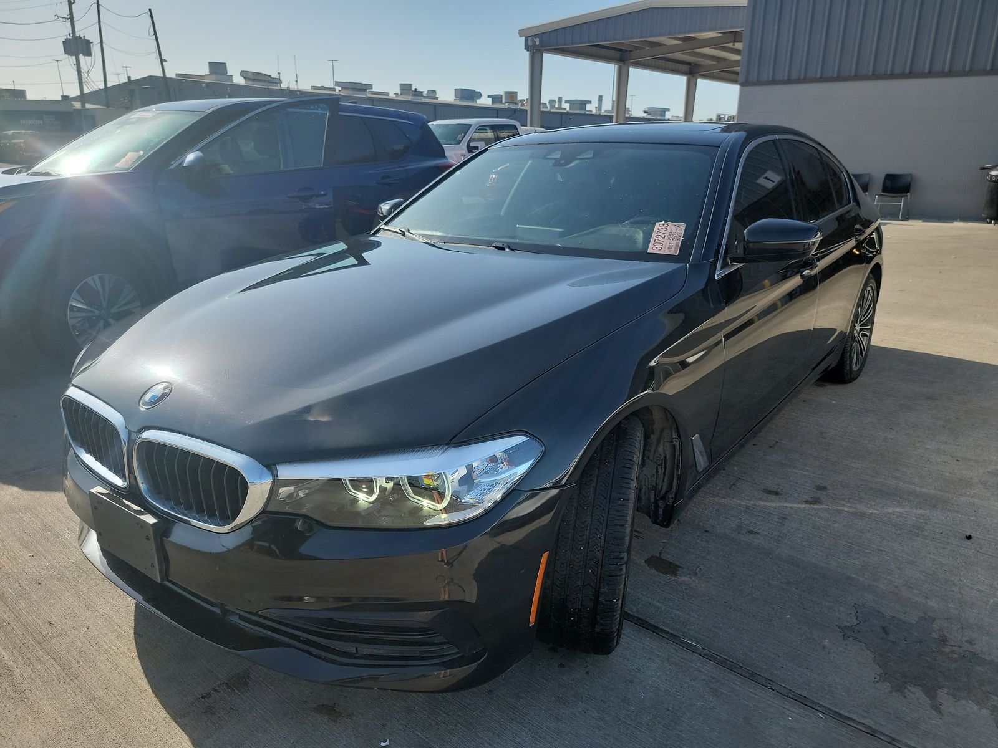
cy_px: 374
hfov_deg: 71.6
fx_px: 692
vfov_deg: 56.8
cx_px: 499
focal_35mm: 24
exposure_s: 1/566
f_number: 1.8
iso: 50
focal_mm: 6.7
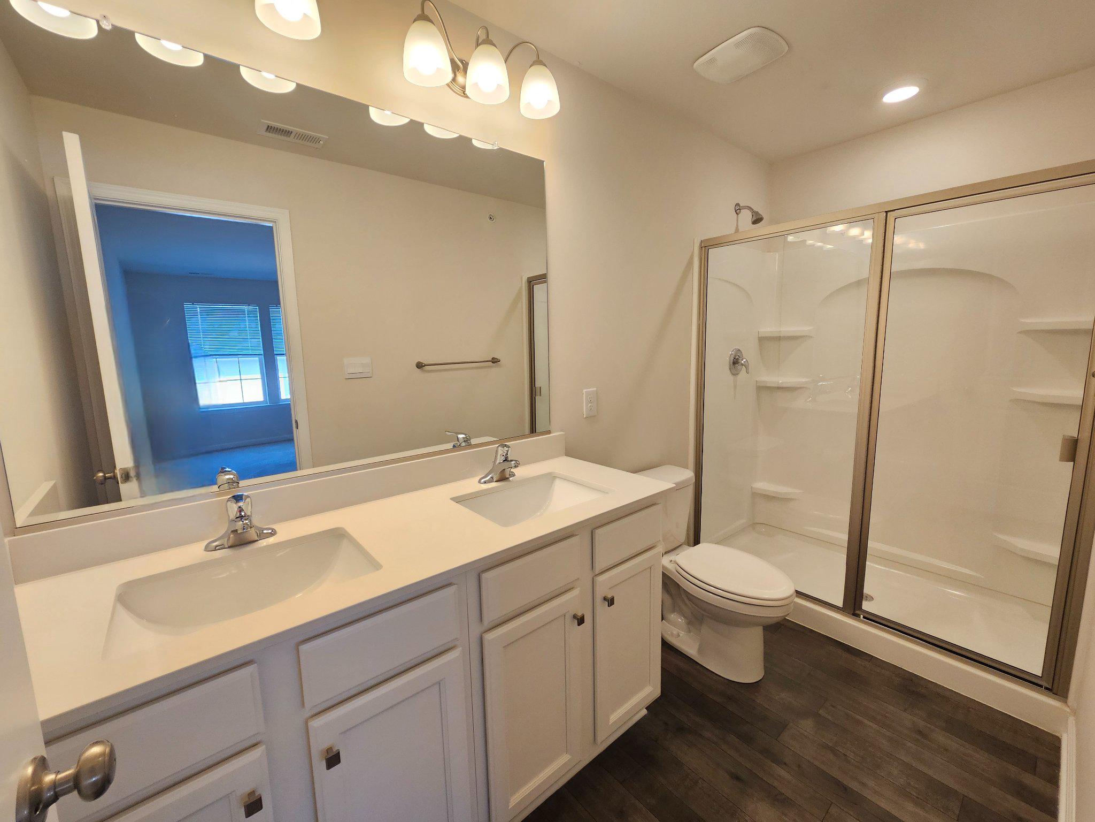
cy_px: 411
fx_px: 411
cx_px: 548
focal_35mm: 13
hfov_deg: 106.2
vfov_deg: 89.9
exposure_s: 1/60.2
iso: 80
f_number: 2.2
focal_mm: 2.2
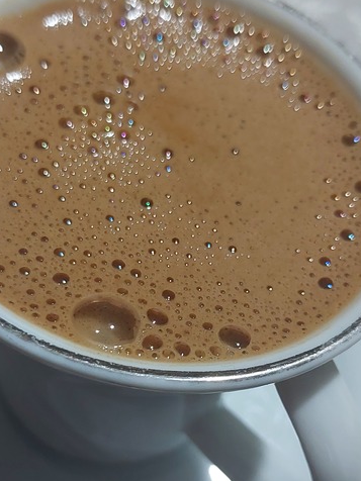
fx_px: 806
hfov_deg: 25.2
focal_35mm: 58
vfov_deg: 33.2
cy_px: 278
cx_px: 147
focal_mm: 4.6
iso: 320
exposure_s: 1/33
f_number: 1.8
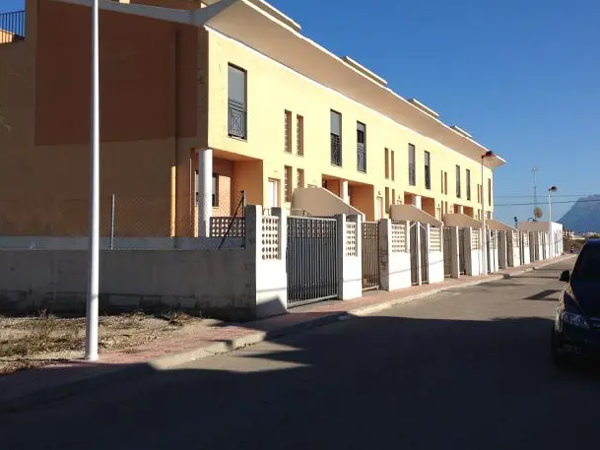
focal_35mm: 46
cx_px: 293
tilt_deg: +4.9
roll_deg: +0.7
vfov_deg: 31.5
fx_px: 797
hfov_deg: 41.2
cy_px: 186
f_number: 2.4
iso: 50
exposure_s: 1/2632
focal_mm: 4.28
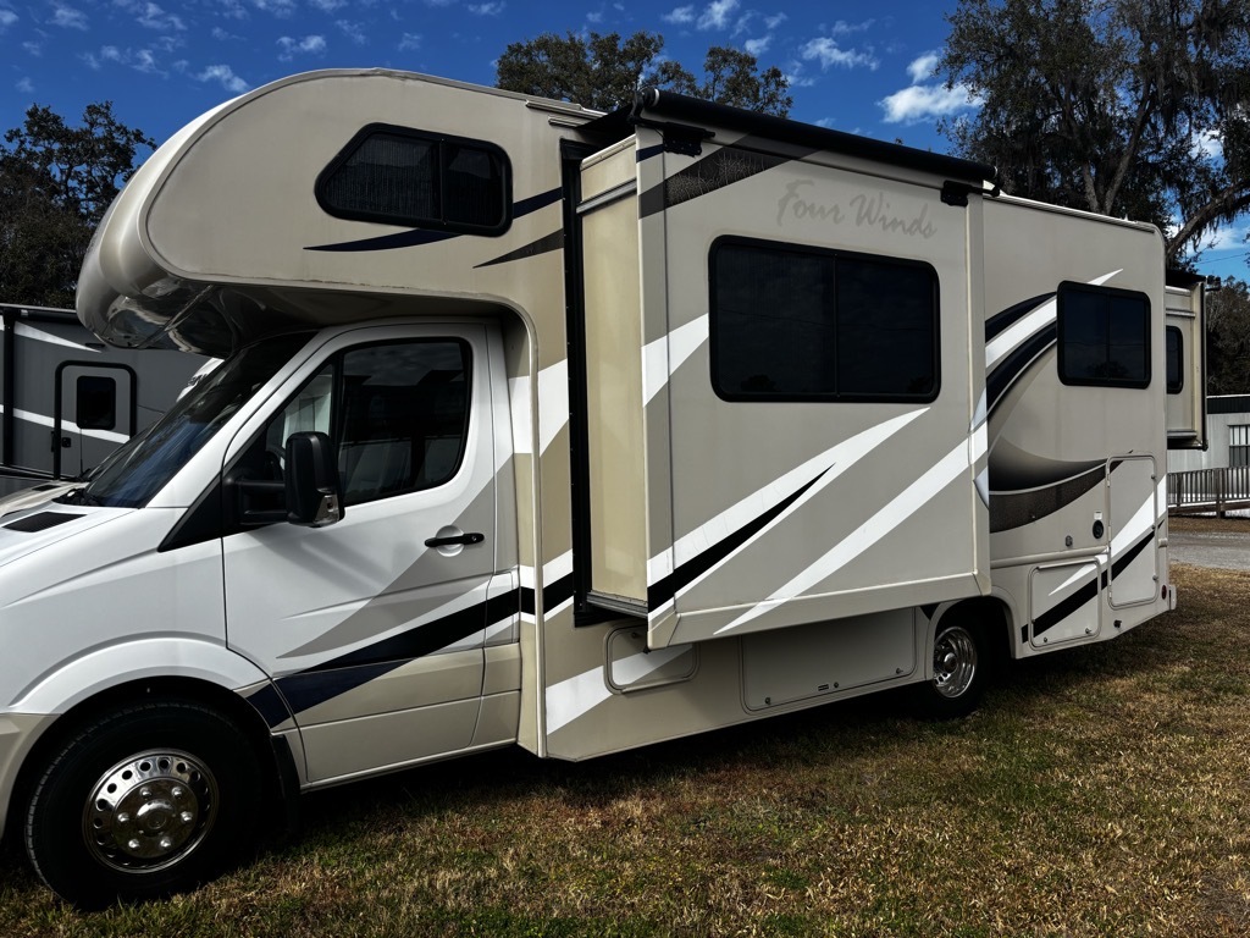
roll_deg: -0.6
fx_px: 939
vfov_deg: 53.1
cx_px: 625
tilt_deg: +1.5
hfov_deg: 67.3
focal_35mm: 26
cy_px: 469
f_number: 1.6
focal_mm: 5.96
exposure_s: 1/3021
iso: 50
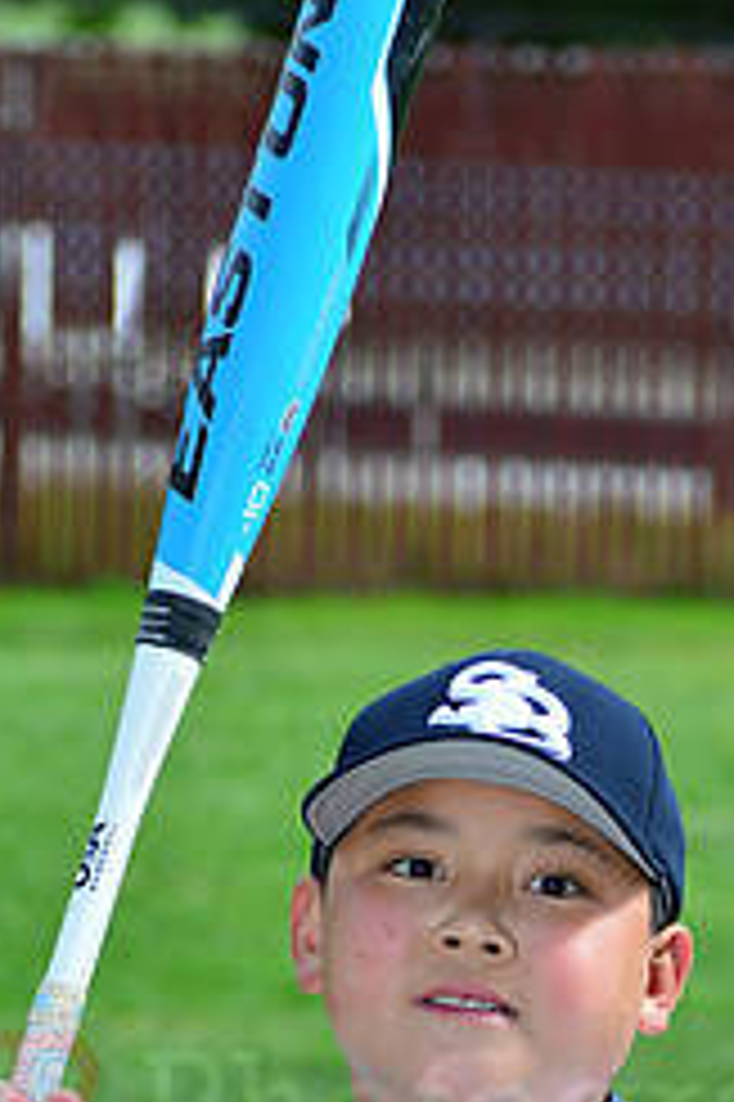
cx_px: 466
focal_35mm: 296
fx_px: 9065
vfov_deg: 6.9
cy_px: 1075
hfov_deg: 4.6
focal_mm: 125
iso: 160
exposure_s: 1/200
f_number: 8
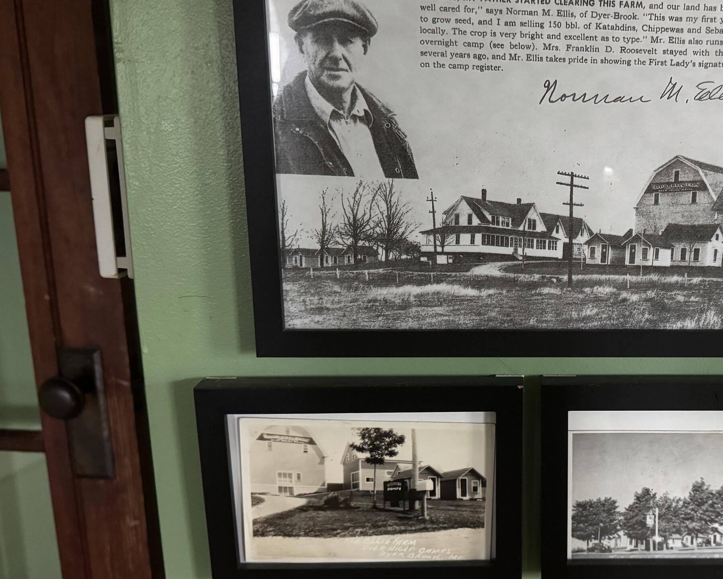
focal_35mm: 39
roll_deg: -1.2
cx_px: 570
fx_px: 835
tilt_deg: -14.4
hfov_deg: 44.7
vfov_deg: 38.2
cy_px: 290
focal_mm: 6.76
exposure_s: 1/39
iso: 1000
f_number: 1.78
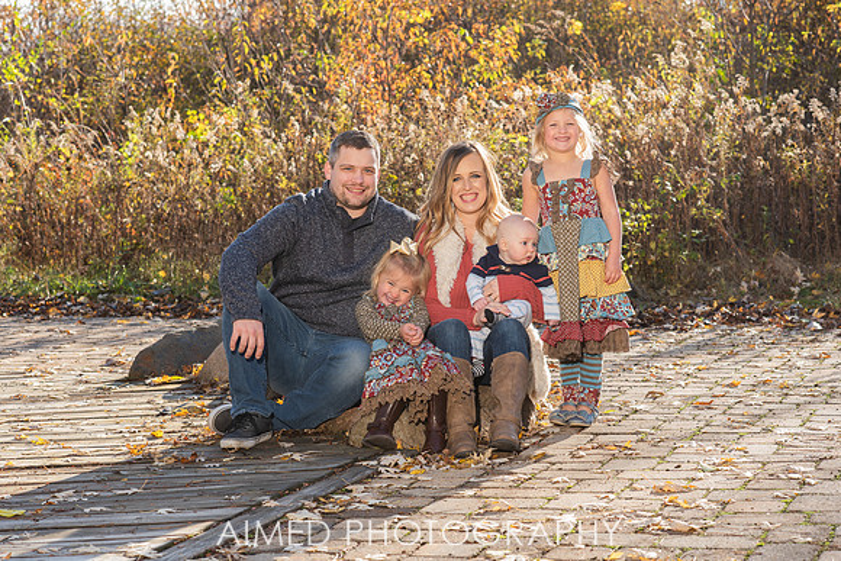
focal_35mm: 85
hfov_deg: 23.9
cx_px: 420
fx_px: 1986
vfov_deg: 16.1
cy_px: 280
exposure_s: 1/200
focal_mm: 85
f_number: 7.1
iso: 250
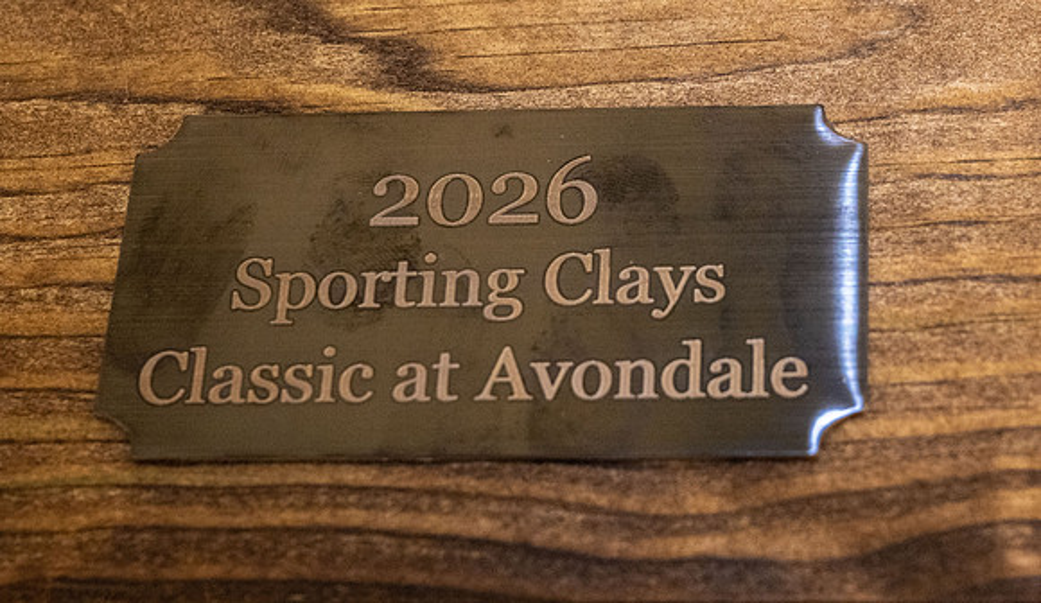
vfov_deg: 14.2
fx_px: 2412
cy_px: 119
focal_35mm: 87
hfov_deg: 24.2
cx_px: 735
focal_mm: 49
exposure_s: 1/125
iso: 1600
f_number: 5.6
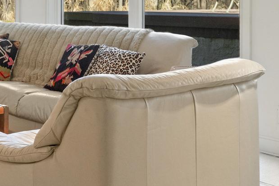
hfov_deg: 24.7
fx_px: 488
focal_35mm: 63
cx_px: -138
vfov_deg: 20.9
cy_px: 1
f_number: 5
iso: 640
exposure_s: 1/125
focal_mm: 19
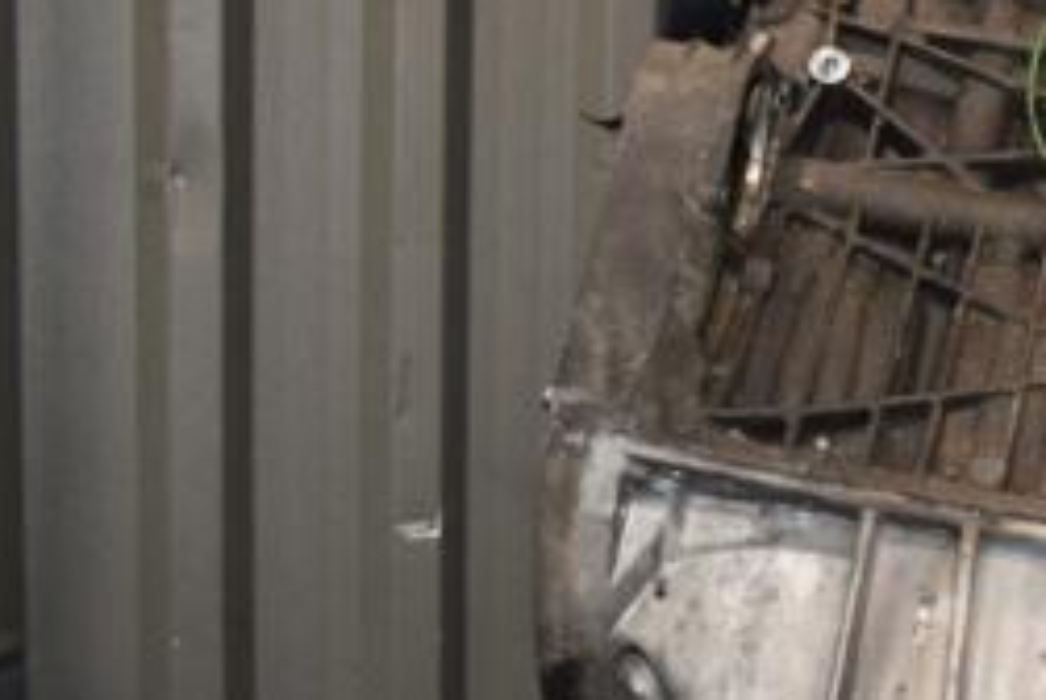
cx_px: 1096
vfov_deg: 18.2
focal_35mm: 75
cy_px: 425
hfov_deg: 25.3
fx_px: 2187
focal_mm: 21
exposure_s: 1/60
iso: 800
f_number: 5
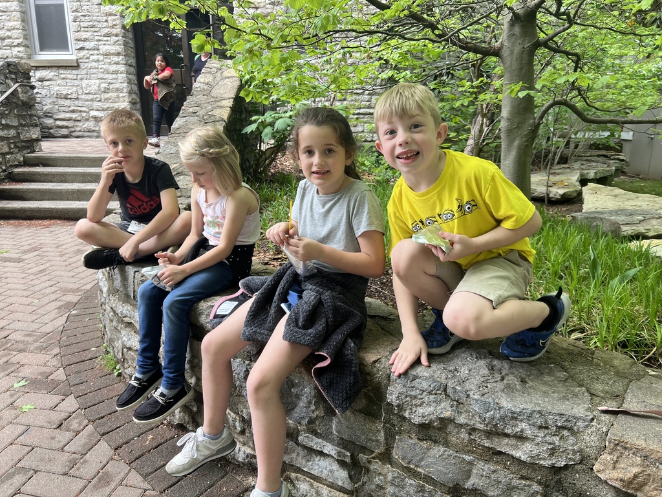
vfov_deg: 53.1
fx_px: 497
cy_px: 248
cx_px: 331
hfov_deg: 67.3
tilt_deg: -14.3
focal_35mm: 26
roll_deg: +0.3
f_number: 1.5
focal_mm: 5.7
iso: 32
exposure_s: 1/129
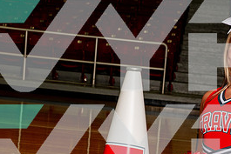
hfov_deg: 16.0
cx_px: 174
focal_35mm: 127
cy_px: 151
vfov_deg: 10.7
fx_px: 815
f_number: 7.1
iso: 800
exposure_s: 1/320
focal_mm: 58
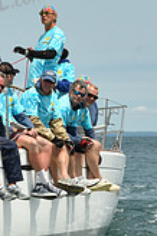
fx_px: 2694
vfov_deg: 5.0
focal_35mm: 411
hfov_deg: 3.3
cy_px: 110
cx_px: -230
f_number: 10
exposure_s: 1/1250
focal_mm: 116
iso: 320
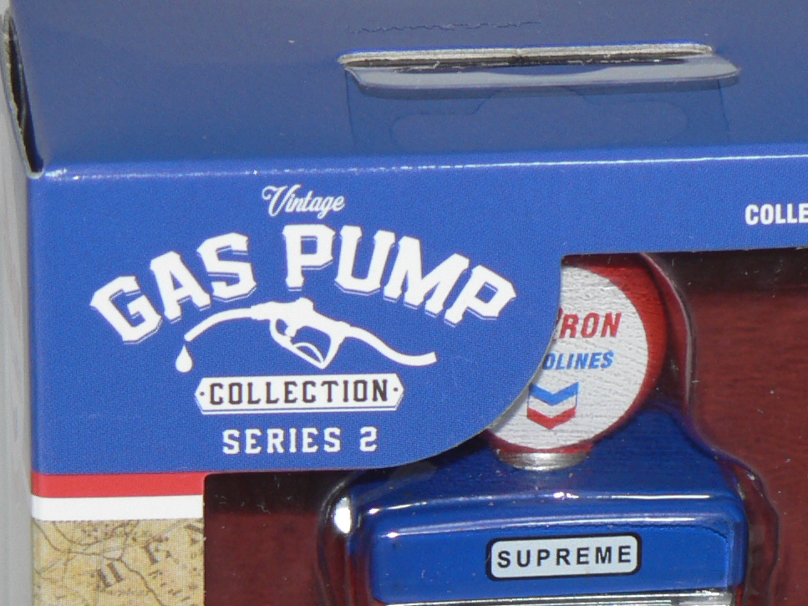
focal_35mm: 323
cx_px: 500
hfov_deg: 6.1
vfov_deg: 4.6
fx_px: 7538
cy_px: 763
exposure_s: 1/60
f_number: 3.2
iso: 80
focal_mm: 20.3
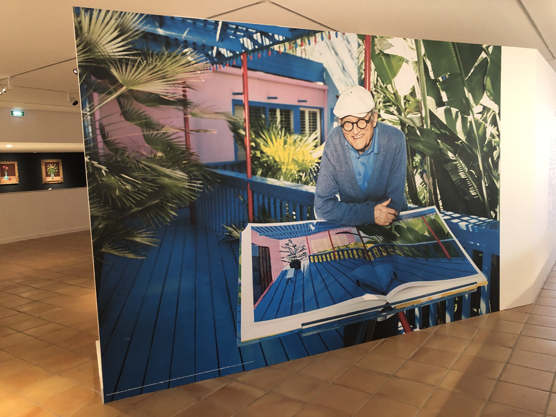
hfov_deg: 63.4
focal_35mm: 28
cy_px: 208
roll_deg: +1.3
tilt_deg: -6.4
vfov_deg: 49.7
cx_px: 278
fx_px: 450
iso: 100
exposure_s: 1/9
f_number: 1.8
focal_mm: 3.99
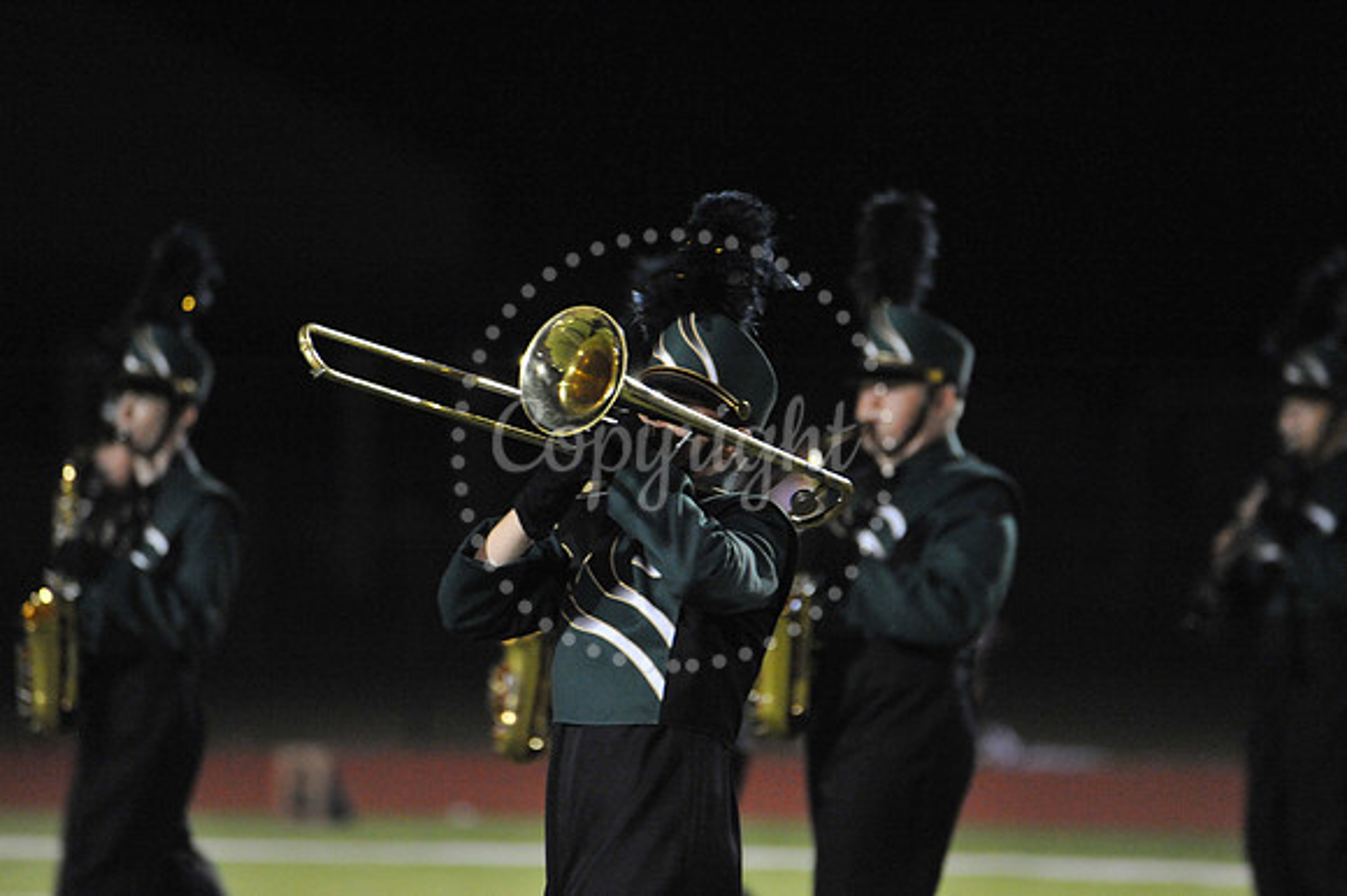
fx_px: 18697
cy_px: 448
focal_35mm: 500
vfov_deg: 2.7
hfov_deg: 4.1
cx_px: 674
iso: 6400
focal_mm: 500
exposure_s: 1/160
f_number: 6.3
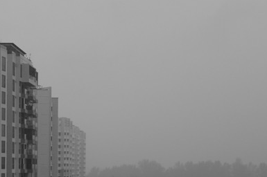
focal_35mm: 143
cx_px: -25
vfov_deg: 9.3
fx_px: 1060
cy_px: 279
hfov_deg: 14.1
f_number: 4
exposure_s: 1/160
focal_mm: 43
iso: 100
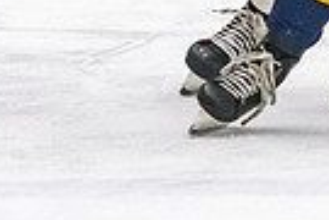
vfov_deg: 1.4
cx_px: 451
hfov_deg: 2.0
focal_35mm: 1007
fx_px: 9202
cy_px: -193
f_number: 2.8
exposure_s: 1/640
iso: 3200
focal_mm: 135
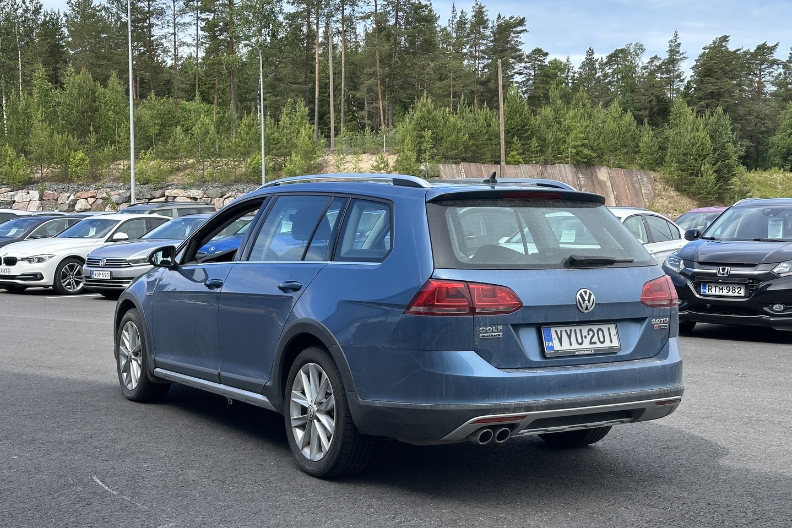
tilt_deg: -2.0
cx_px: 396
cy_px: 256
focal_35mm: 50
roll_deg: +0.3
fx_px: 1100
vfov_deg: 27.0
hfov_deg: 39.6
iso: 64
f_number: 1.78
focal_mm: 6.86
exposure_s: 1/864
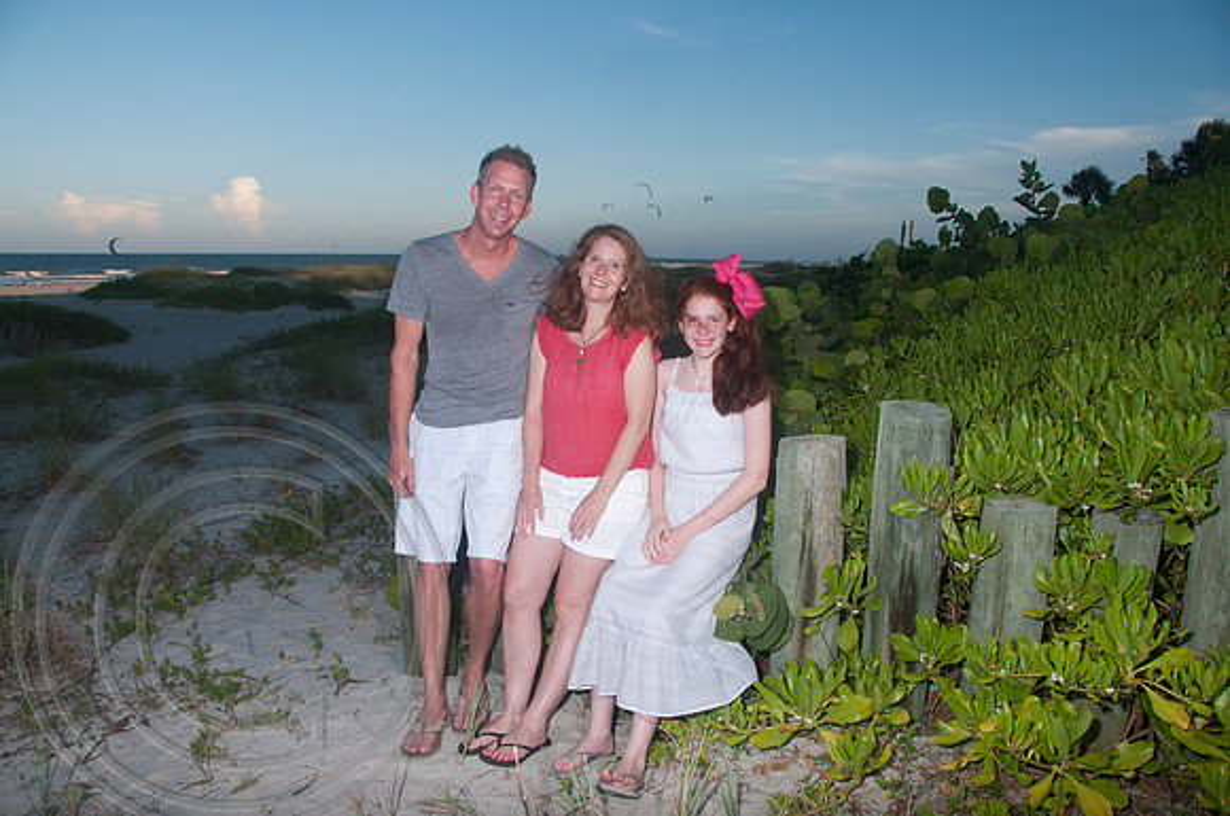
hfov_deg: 67.5
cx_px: 615
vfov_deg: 47.8
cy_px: 408
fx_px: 921
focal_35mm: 27
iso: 100
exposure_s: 1/250
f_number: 7.1
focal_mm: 18
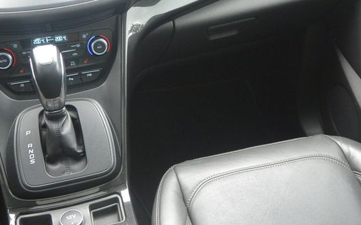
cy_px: 61
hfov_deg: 38.1
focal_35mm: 53
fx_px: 521
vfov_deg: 24.2
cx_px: 212
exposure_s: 1/50
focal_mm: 10
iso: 800
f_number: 3.5
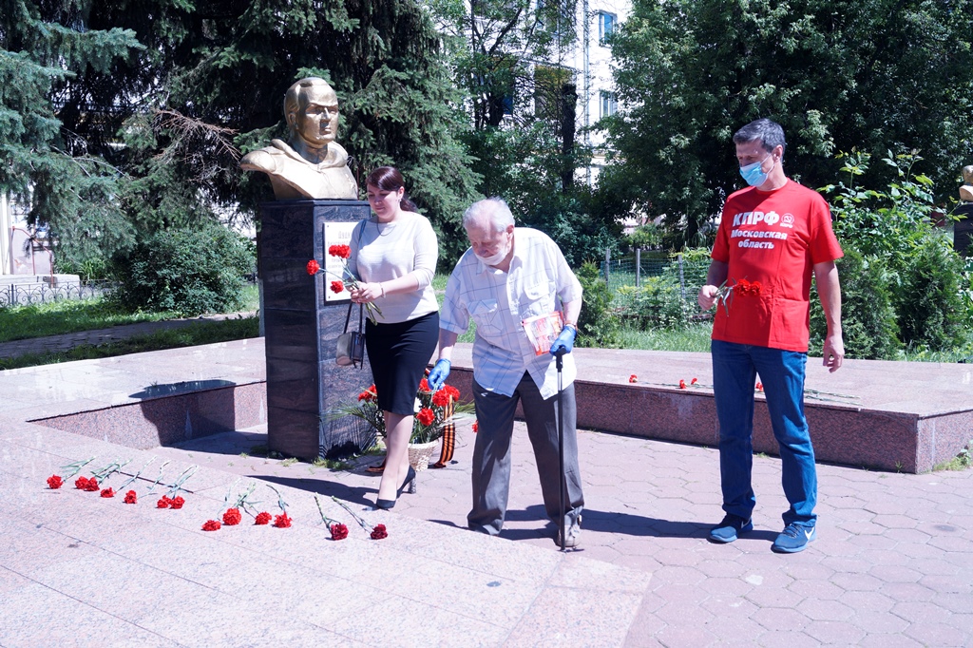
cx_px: 486
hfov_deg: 53.1
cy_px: 324
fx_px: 973
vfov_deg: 36.8
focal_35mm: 36
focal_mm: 24
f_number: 6.3
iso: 100
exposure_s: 1/160
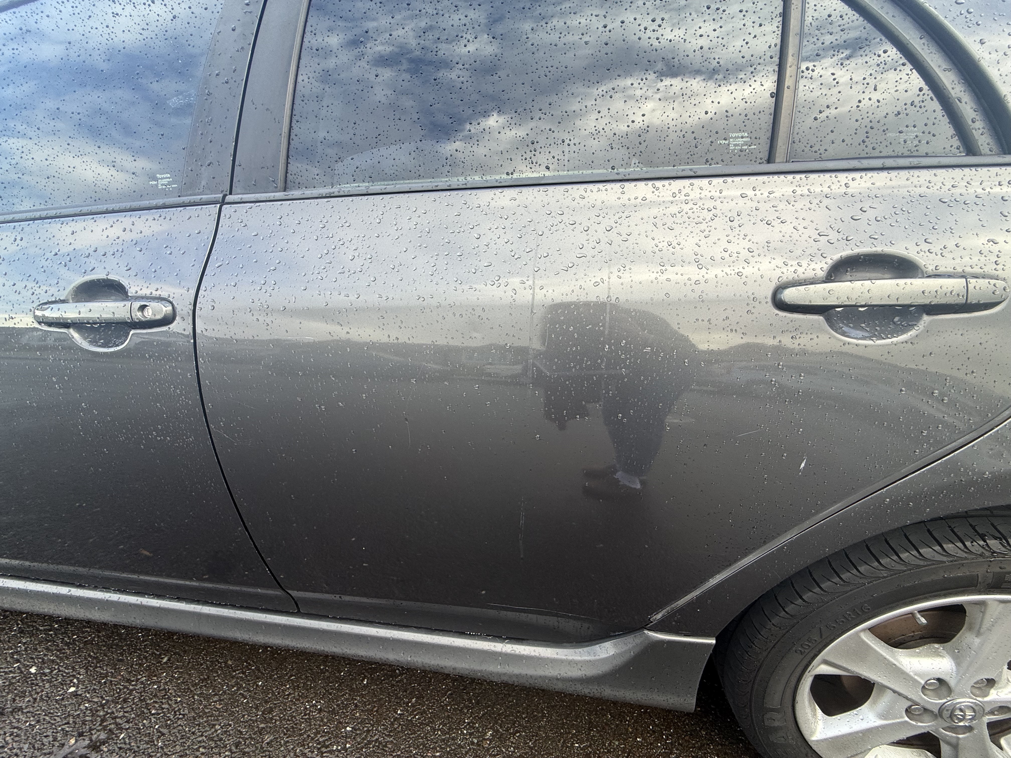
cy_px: 379
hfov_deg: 102.1
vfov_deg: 85.7
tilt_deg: -26.3
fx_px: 409
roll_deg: +0.0
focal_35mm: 14
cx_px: 506
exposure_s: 1/196
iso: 50
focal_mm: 2.22
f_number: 2.2
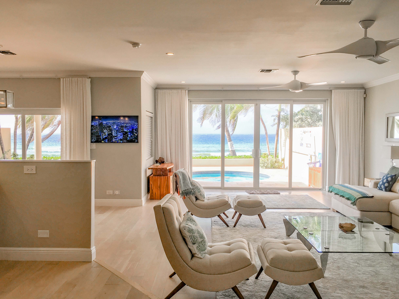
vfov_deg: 48.2
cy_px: 150
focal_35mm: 29
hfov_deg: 61.7
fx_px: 334
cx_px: 200
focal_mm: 4.15
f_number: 2.2
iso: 25
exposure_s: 1/150
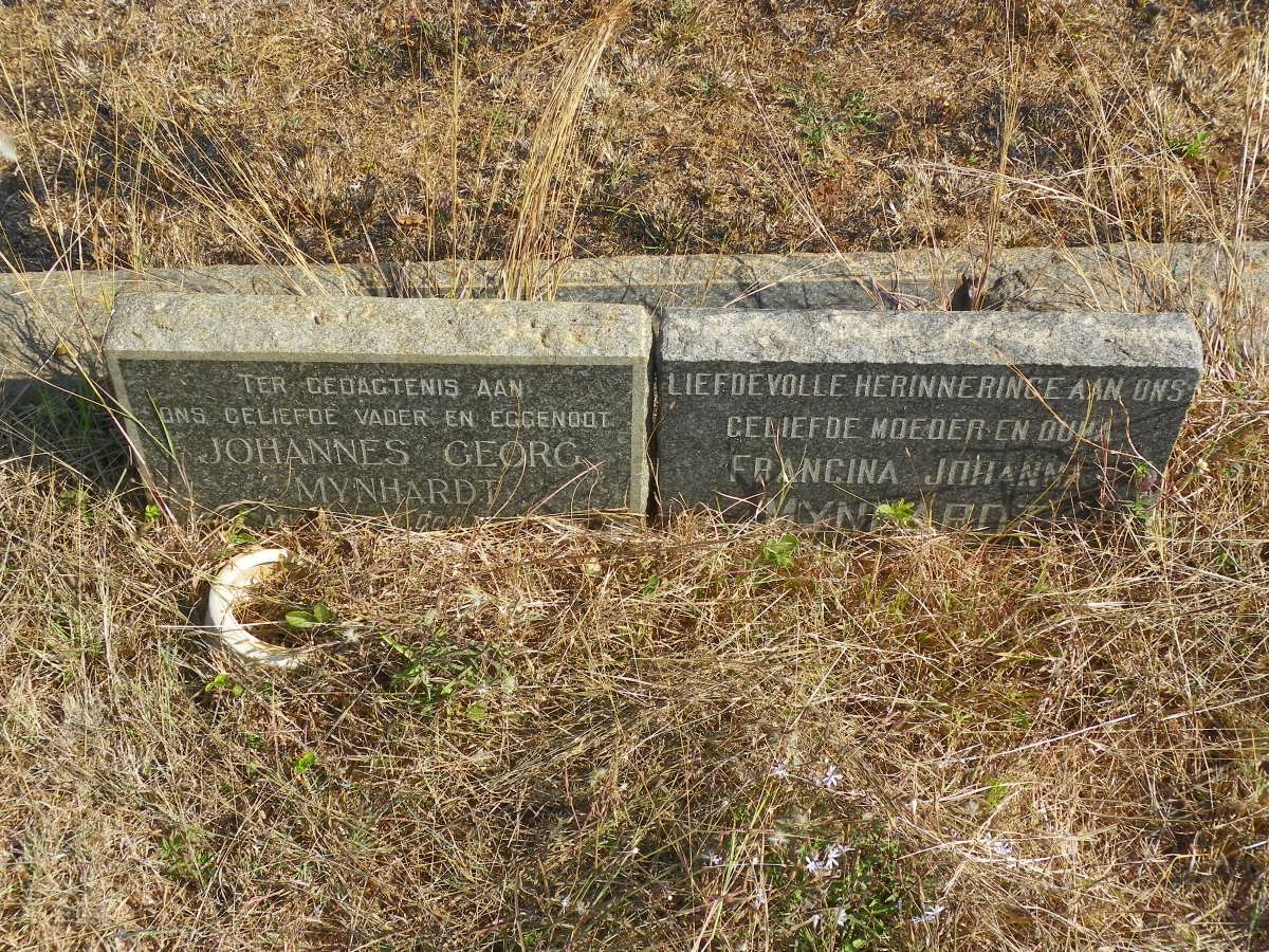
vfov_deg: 33.6
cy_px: 476
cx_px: 634
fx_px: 1576
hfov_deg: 43.9
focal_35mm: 43
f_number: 4.5
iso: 64
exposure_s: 1/200
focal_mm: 7.6
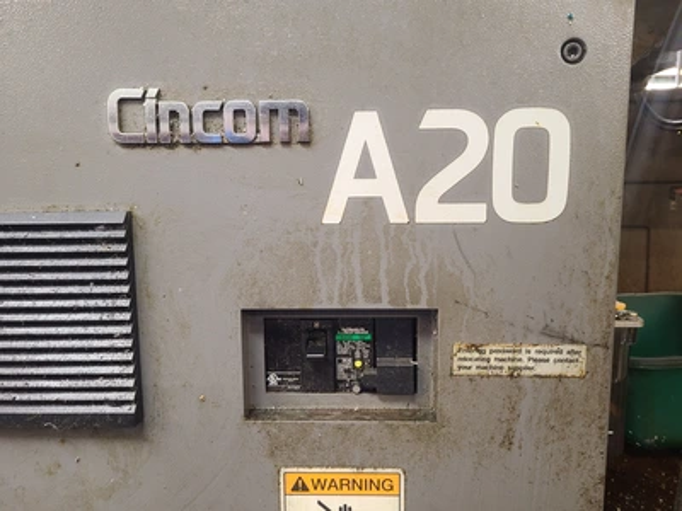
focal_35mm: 26
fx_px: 512
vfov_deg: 53.1
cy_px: 256
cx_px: 341
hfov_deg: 67.3
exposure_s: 1/40
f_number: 1.8
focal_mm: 5.4
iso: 250
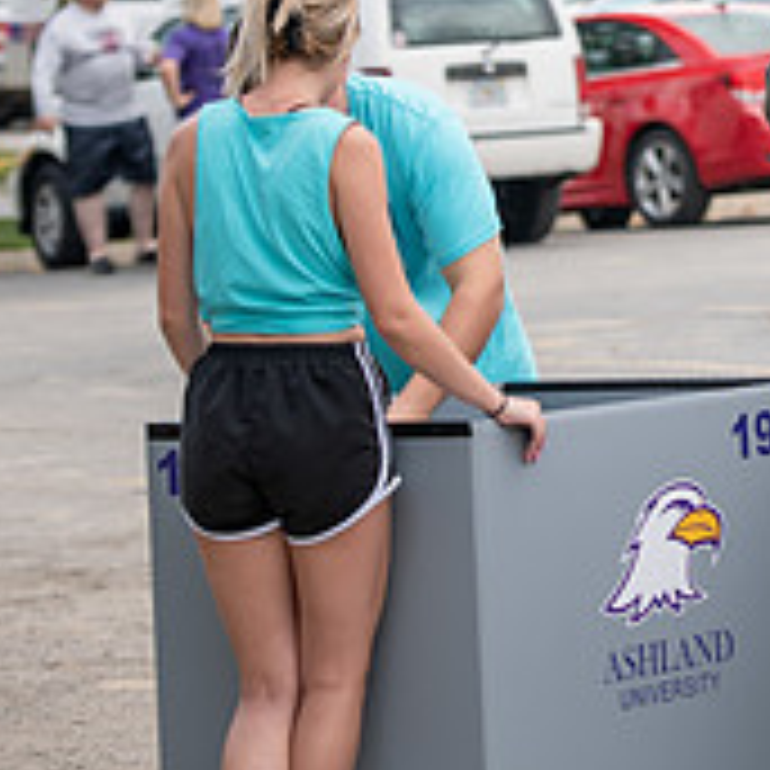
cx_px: 946
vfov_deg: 6.6
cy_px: 65
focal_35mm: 265
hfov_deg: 6.6
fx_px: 6669
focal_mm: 92
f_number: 3.2
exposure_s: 1/400
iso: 100
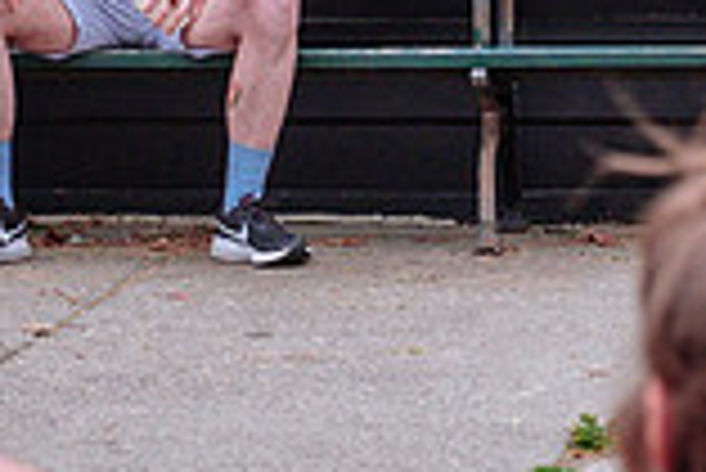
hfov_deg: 9.6
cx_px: 495
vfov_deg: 6.5
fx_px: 4181
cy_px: 133
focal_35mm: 213
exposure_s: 1/320
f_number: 2.8
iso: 800
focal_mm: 37.6
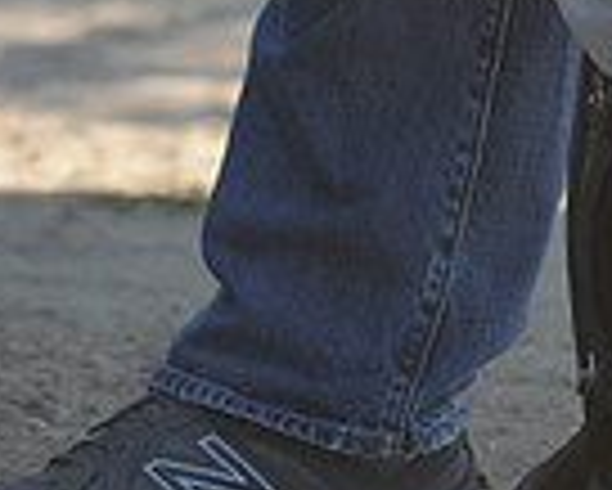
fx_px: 32645
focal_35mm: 1801
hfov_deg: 1.1
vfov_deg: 0.9
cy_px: -742
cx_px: 259
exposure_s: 1/640
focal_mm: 300
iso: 200
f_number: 4
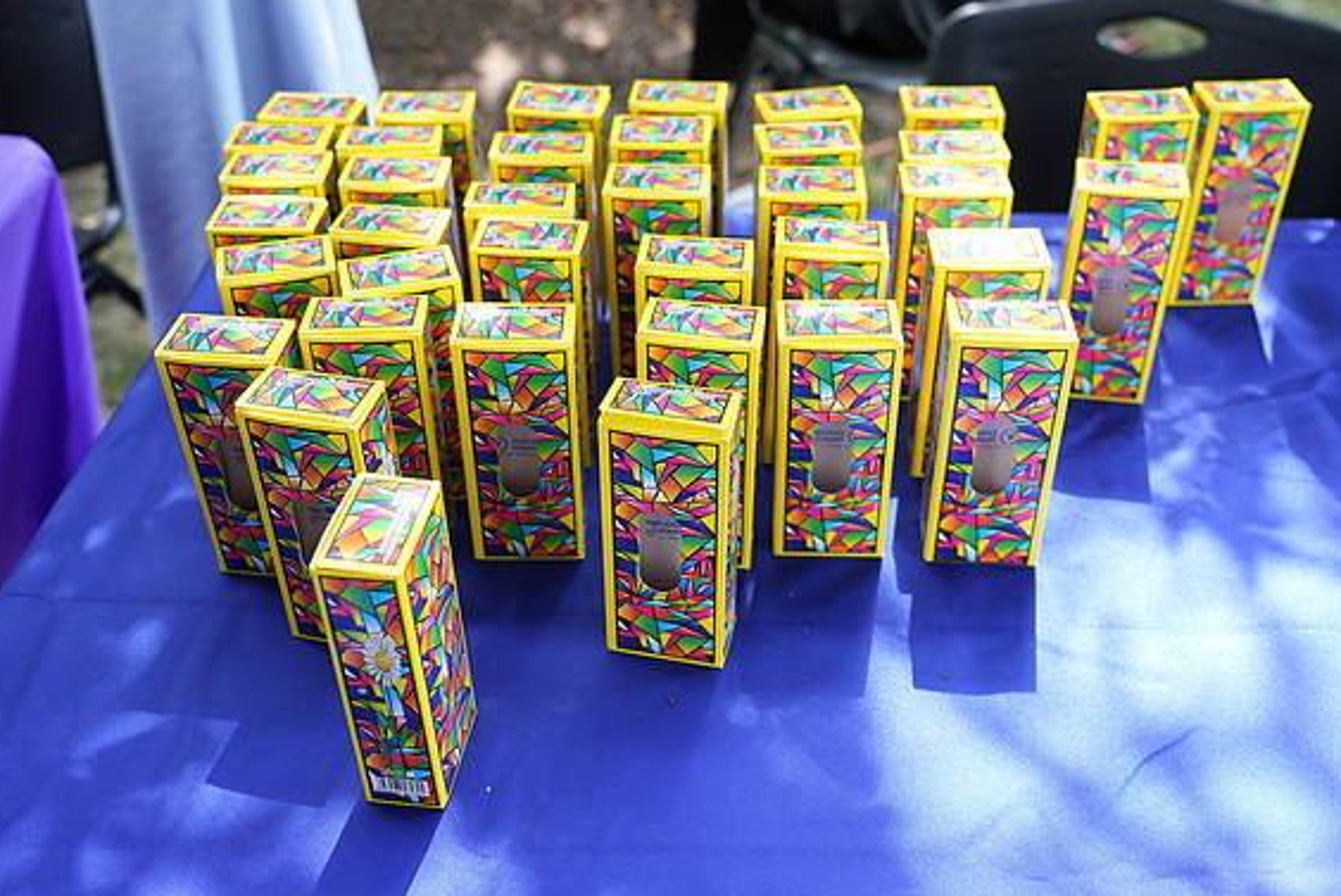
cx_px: 673
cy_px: 448
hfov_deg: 51.9
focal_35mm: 37
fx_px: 1379
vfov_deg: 36.0
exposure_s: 1/80
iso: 320
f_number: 5
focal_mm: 36
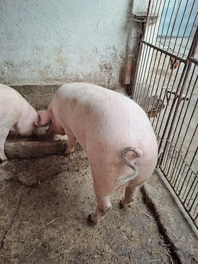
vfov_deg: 69.4
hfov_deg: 54.9
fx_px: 191
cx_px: 99
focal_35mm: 25
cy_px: 132
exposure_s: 1/120
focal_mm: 4.65
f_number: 1.8
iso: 50
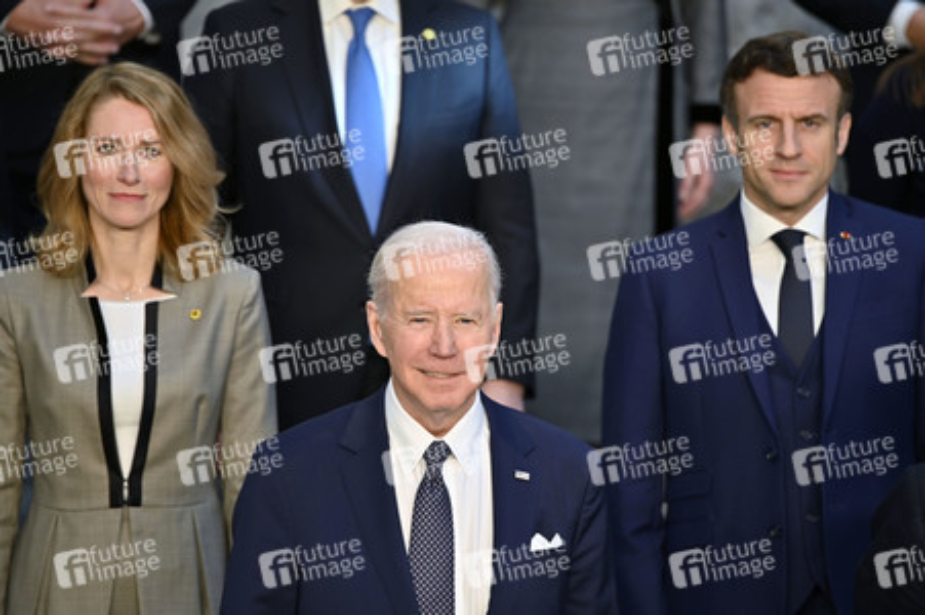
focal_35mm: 200
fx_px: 5135
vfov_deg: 6.9
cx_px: 462
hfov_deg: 10.3
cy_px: 308
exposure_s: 1/400
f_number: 2.8
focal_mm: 200
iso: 400
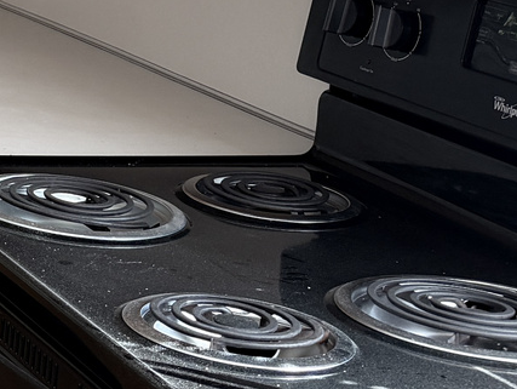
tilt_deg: -6.8
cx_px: -523
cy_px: -101
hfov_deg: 14.3
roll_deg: -1.1
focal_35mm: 115
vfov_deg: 12.5
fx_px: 1719
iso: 64
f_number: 1.78
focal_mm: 6.76
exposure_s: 1/120
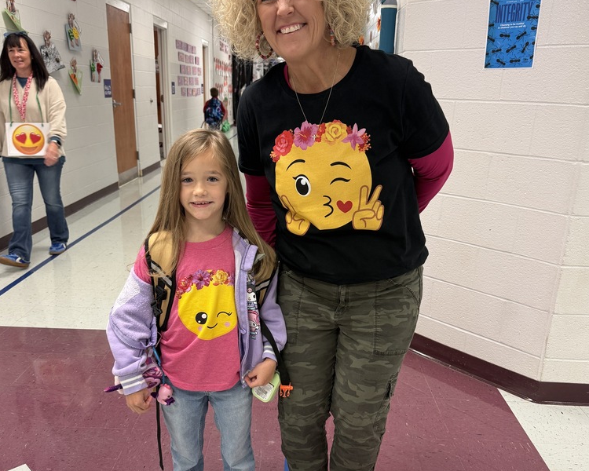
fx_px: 558
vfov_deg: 45.6
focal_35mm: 32
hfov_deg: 55.7
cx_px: 293
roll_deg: -2.2
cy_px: 279
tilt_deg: -18.5
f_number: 1.78
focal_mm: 6.76
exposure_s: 1/60
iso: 200
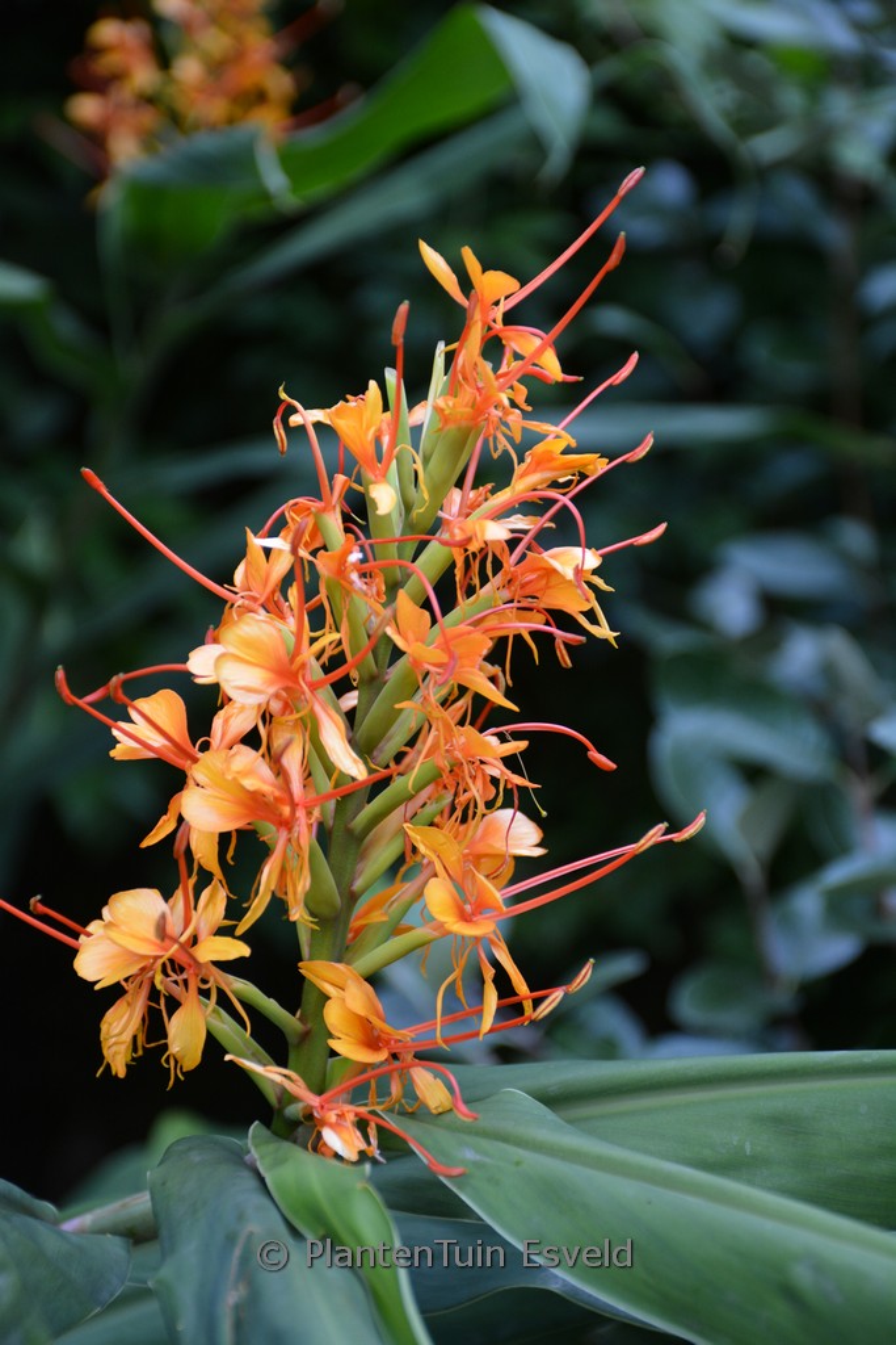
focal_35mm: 90
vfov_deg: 22.6
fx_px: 3359
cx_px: 448
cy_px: 672
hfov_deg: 15.2
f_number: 5
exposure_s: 1/250
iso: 560
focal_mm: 60
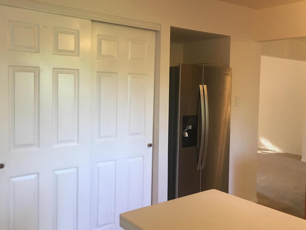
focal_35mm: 35
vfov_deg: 40.7
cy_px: 105
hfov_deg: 52.5
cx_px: 134
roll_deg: -0.1
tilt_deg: -3.2
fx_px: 309
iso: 80
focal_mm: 4.15
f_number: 2.2
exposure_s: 1/30
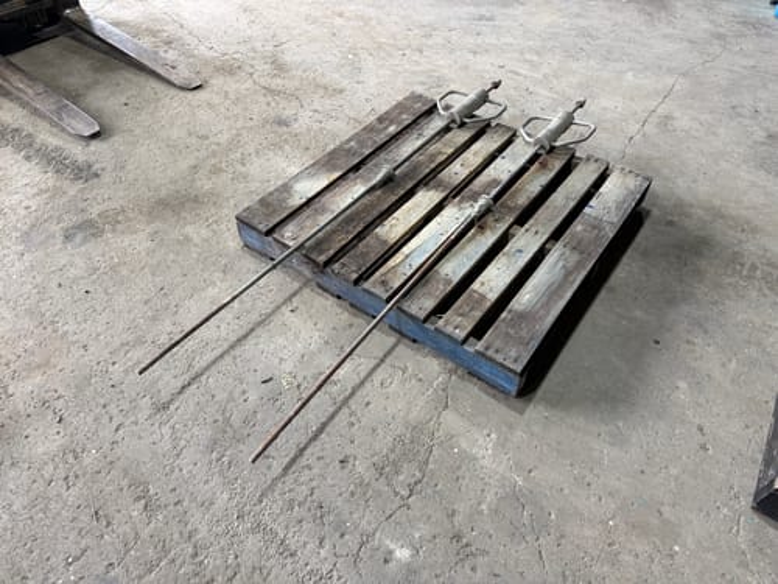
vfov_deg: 56.8
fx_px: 539
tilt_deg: -41.7
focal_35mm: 24
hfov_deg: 71.6
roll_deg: -1.3
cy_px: 292
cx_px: 389
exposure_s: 1/121
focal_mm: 6.76
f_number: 1.78
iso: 125
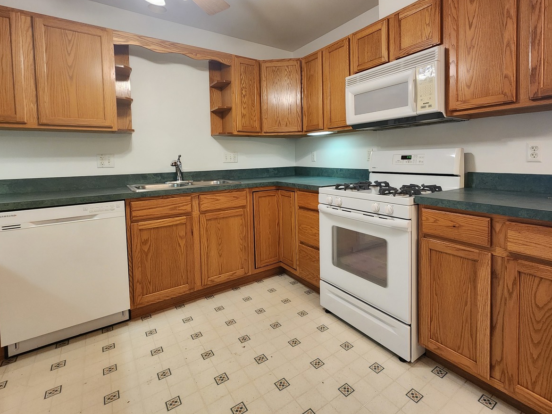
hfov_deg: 93.9
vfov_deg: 77.2
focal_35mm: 16
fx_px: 255
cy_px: 165
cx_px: 314
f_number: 2.2
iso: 320
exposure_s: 1/60
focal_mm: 2.2
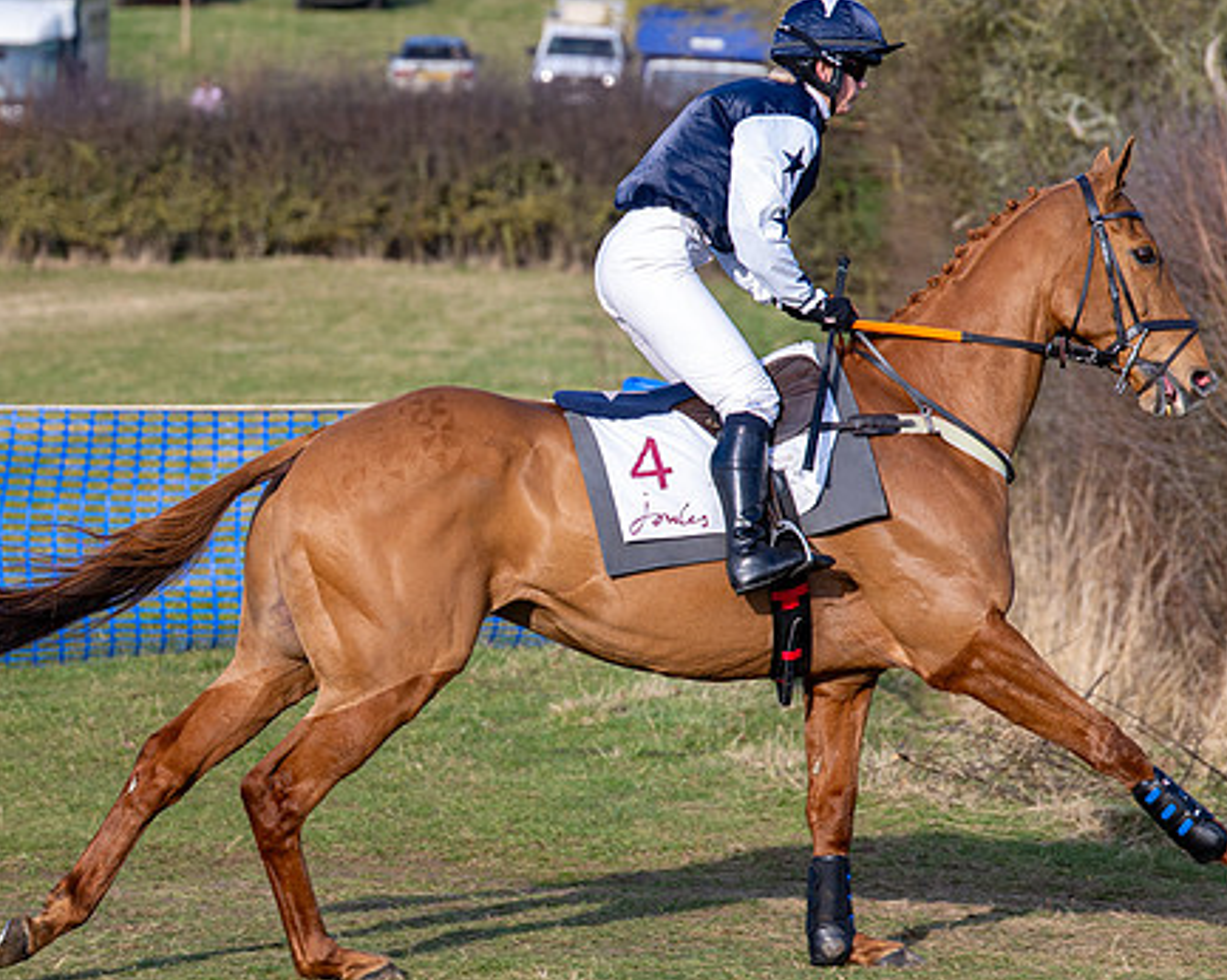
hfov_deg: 8.7
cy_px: 488
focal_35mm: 223
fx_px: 8094
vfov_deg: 6.9
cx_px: 577
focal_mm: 87
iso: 125
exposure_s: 1/1250
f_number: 2.8
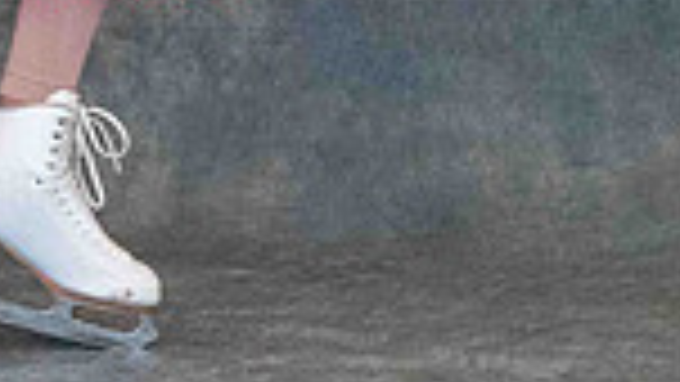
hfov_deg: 5.8
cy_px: -507
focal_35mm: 370
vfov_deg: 3.3
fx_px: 6673
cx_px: -208
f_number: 9
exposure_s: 1/250
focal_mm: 85
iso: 25600
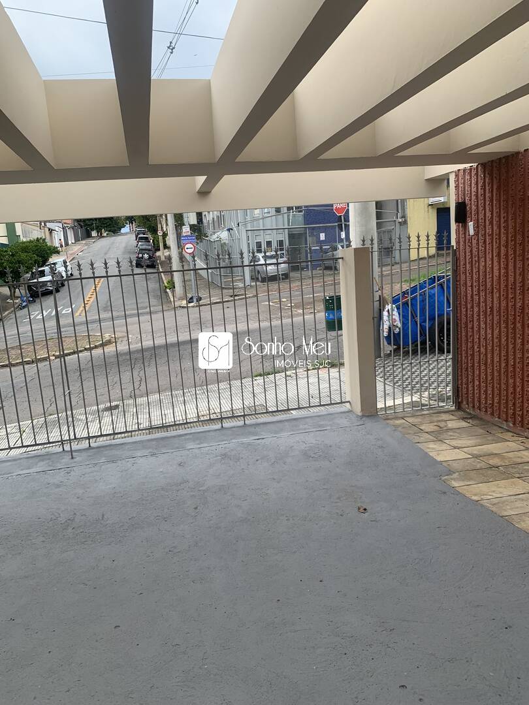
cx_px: 264
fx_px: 530
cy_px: 352
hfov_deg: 53.1
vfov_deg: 67.3
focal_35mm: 26
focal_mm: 4.25
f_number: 1.8
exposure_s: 1/478
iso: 25
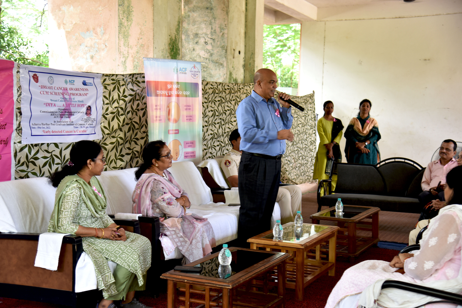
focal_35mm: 50
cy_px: 154
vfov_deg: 27.0
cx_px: 231
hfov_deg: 39.6
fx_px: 642
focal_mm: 50
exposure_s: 1/60
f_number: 4
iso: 560
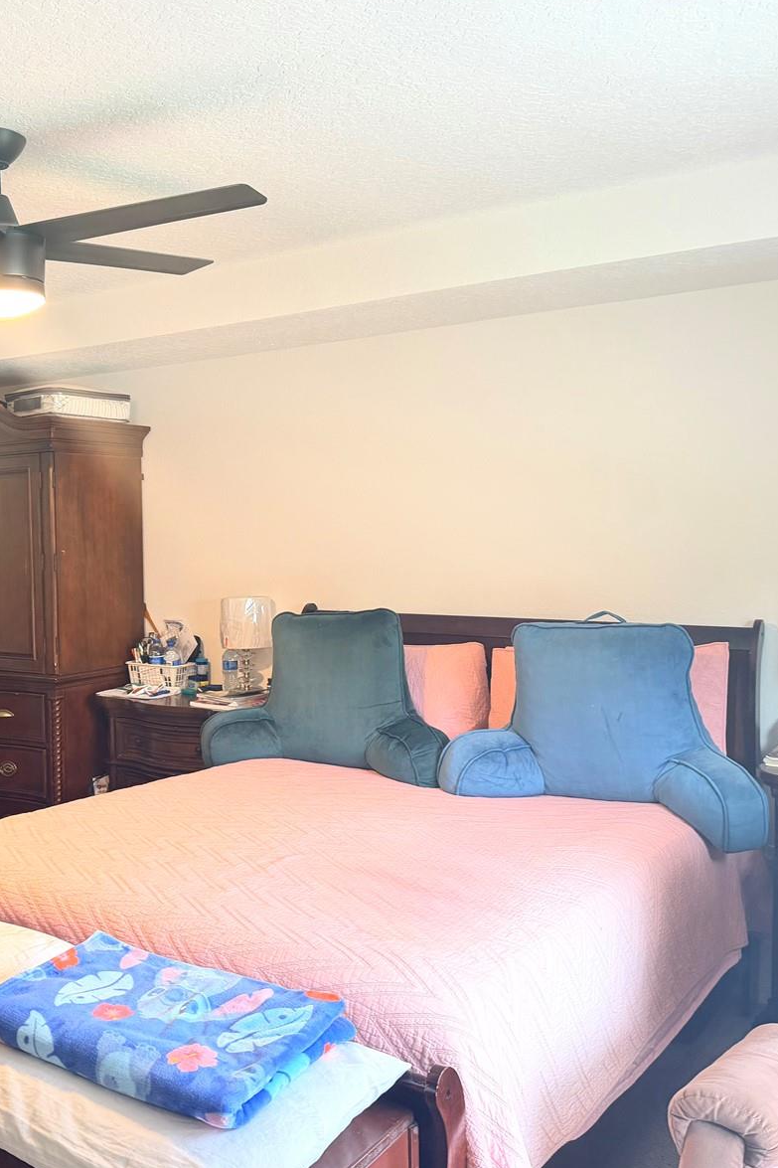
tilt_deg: -3.2
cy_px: 584
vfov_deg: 55.8
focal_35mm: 34
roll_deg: +1.5
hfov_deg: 37.7
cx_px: 173
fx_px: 1102
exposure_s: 1/60
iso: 400
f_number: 1.78
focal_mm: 6.76
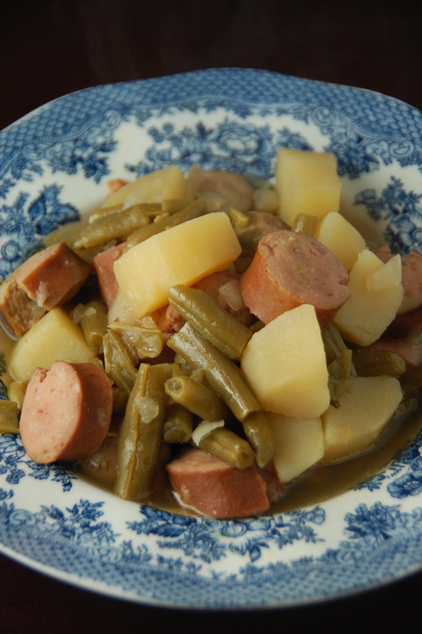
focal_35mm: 138
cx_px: 211
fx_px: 2431
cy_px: 317
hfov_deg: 9.9
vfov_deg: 14.9
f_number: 5.6
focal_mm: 92
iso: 400
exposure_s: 1/125
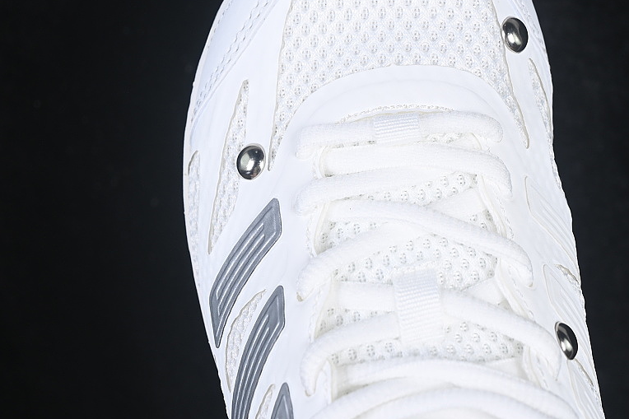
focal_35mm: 106
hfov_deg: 19.3
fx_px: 1852
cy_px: 133
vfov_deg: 12.9
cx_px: 365
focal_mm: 50
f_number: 7.1
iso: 160
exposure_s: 1/80
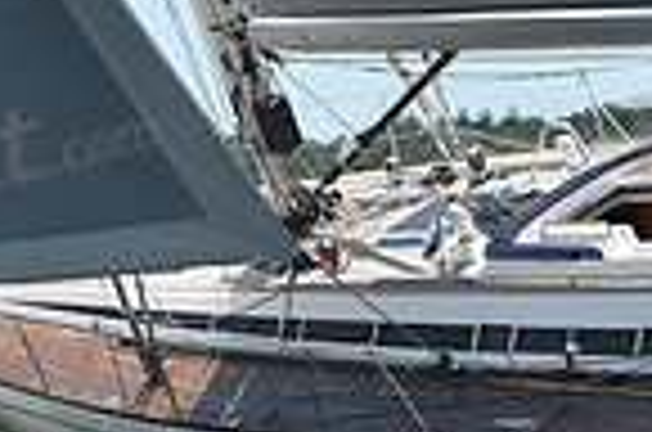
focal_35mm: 321
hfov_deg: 6.4
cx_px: 396
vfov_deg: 4.2
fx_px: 5801
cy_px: -101
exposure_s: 1/1250
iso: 250
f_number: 7.1
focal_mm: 80
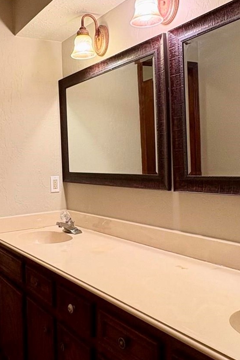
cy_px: 170
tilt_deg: -1.1
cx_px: 60
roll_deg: +2.1
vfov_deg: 53.1
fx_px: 360
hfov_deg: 36.0
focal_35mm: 36
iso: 125
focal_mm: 2.22
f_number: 2.2
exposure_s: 1/60
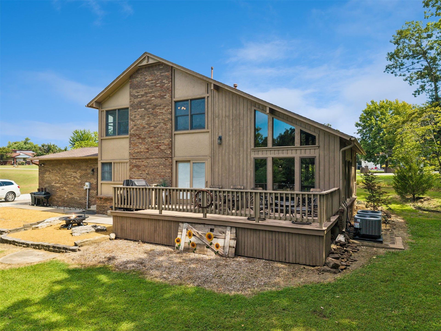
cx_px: 220
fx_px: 306
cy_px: 166
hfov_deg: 71.6
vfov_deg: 56.8
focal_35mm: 24
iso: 200
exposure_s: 1/3200
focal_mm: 8.7
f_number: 1.8
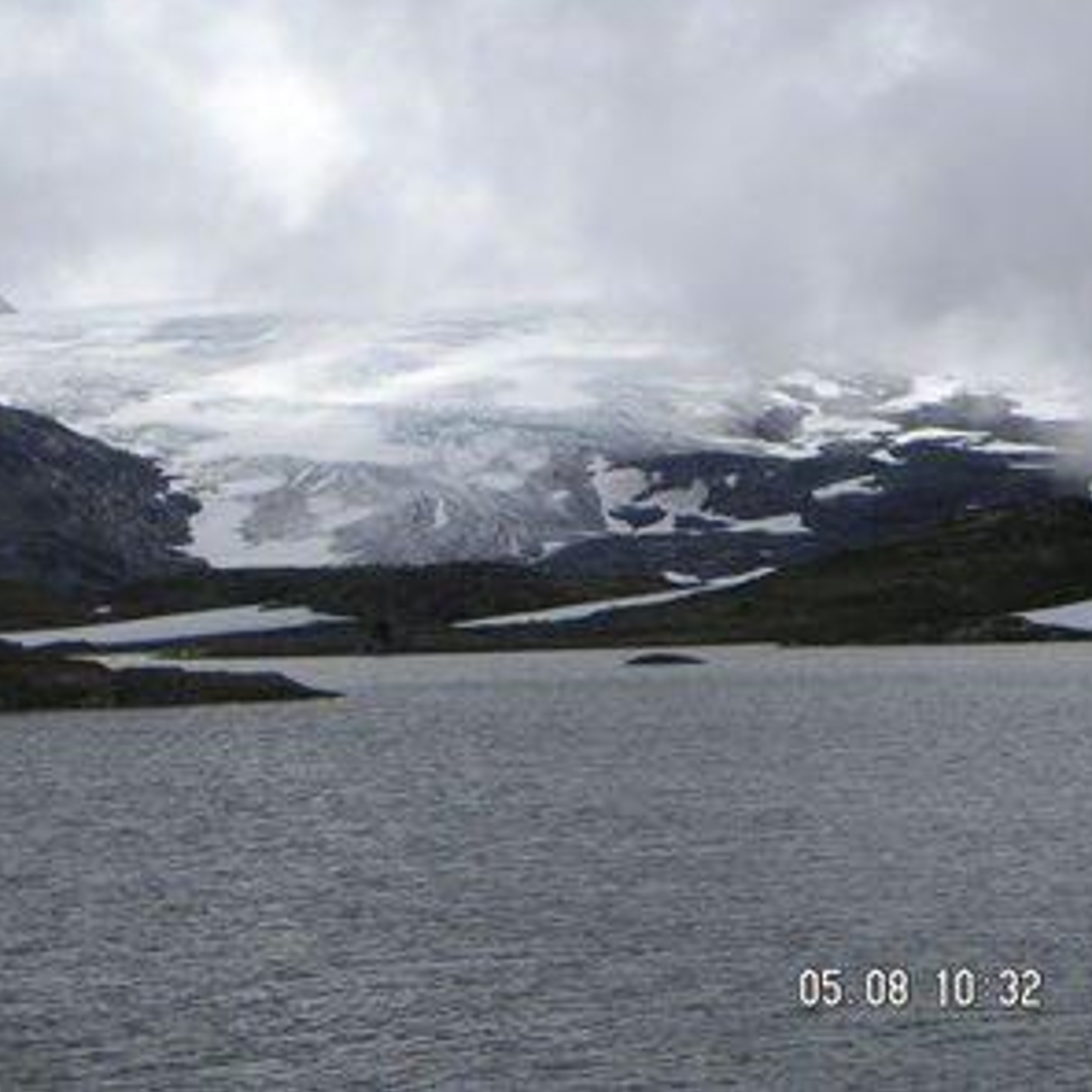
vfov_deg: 15.0
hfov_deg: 15.0
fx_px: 4140
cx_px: 406
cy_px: 542
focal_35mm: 116
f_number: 8
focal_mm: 15
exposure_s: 1/180
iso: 50
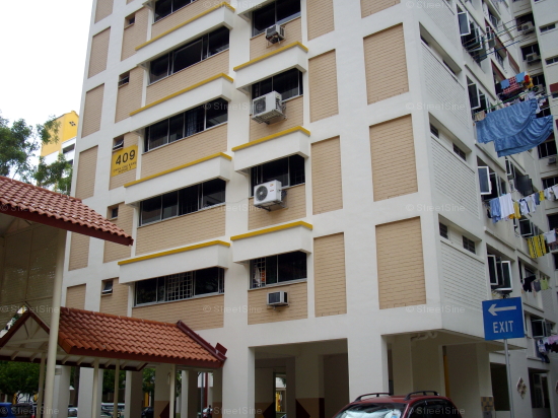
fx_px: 596
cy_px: 209
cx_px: 279
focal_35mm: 37
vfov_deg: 38.6
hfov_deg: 50.2
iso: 80
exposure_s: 1/400
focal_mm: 6.2
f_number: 2.8
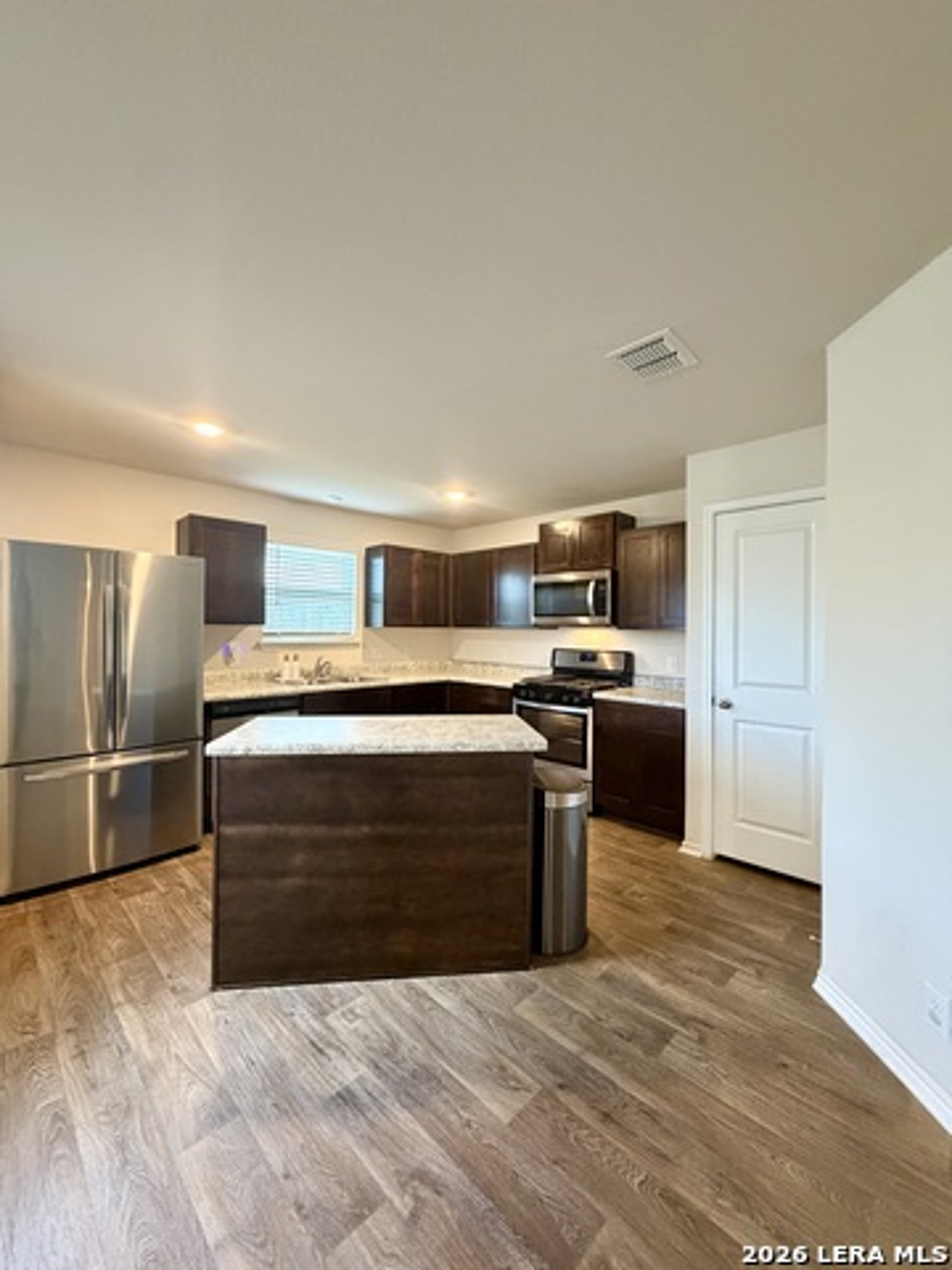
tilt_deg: -0.2
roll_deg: -0.9
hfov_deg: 85.7
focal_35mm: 14
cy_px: 635
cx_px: 476
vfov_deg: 102.1
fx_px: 513
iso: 640
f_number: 2.2
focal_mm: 2.22
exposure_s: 1/60
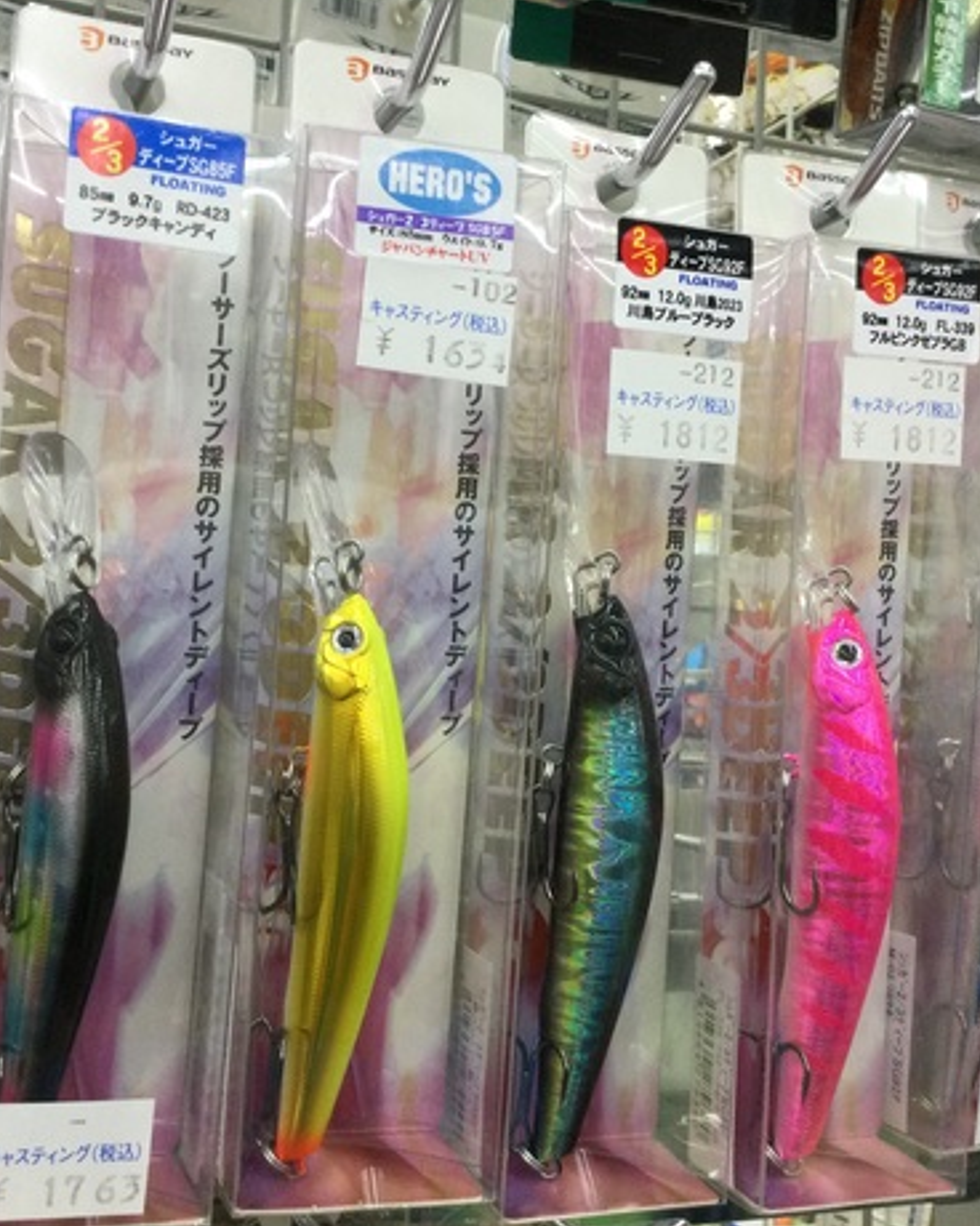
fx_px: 1523
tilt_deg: +4.7
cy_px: 597
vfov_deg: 43.8
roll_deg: -2.4
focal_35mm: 42
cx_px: 482
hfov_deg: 35.7
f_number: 2.4
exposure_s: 1/30
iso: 25
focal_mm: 3.3
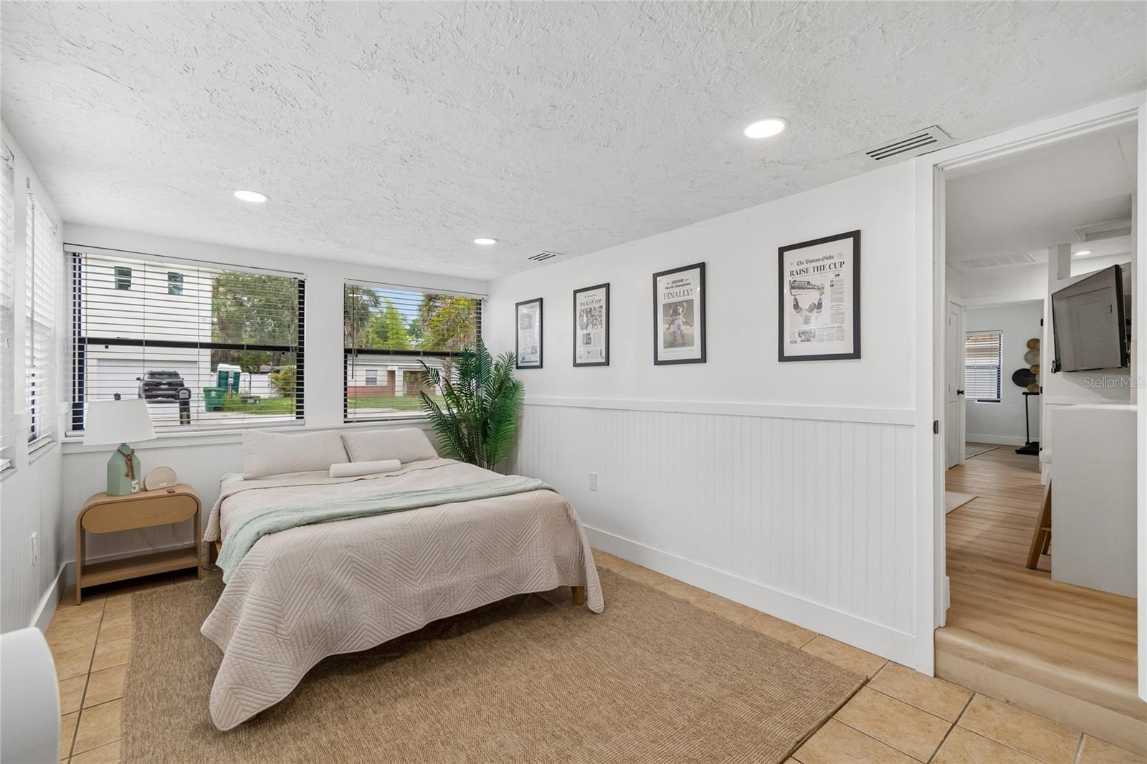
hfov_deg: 100.4
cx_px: 574
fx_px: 478
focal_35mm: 15
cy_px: 382
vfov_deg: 77.3
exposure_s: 1/60
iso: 100
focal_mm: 10
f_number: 7.1
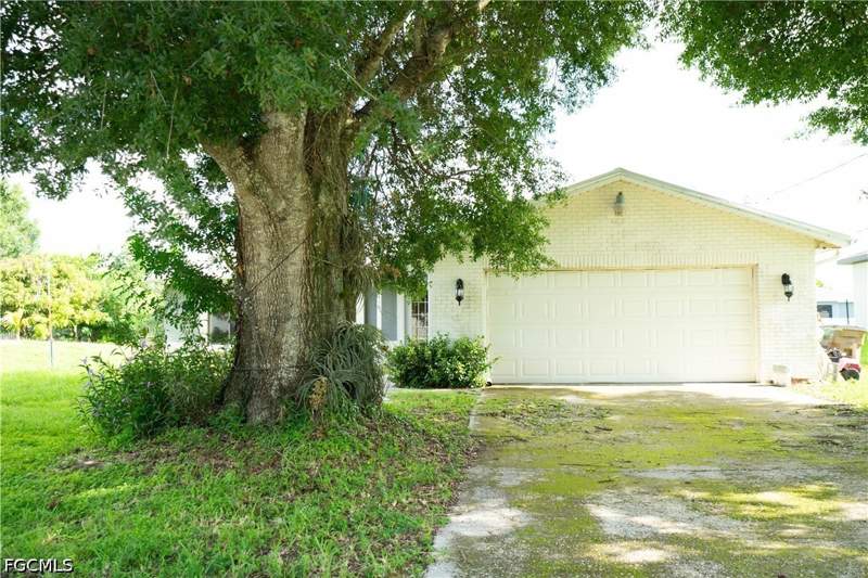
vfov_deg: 41.1
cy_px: 289
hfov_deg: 58.7
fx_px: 771
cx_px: 434
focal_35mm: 32
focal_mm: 32
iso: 200
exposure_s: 1/500
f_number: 4
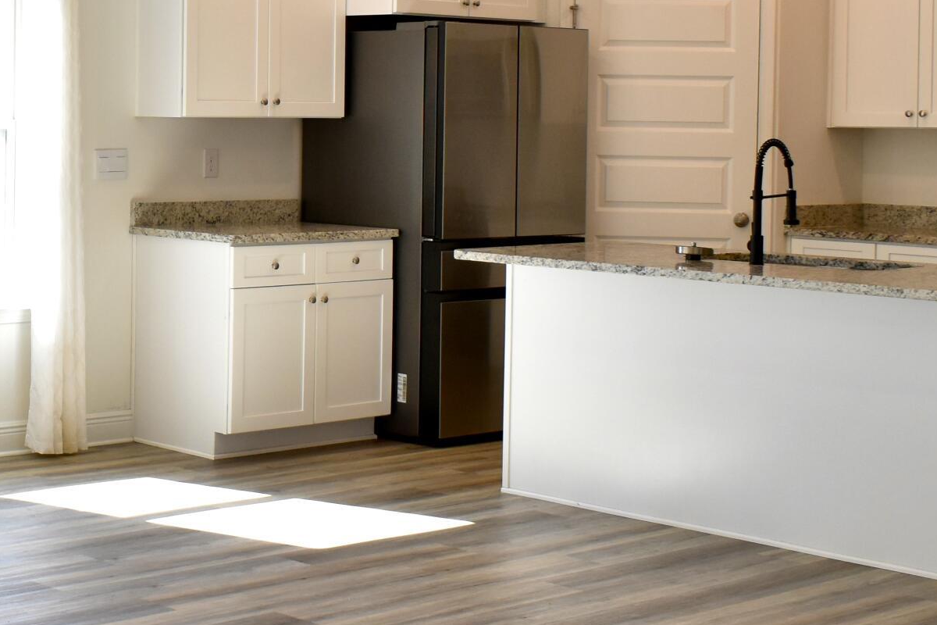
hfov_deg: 26.3
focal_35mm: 75
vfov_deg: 18.1
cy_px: 154
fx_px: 1952
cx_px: 132
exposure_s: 1/125
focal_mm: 20
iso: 800
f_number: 5.6
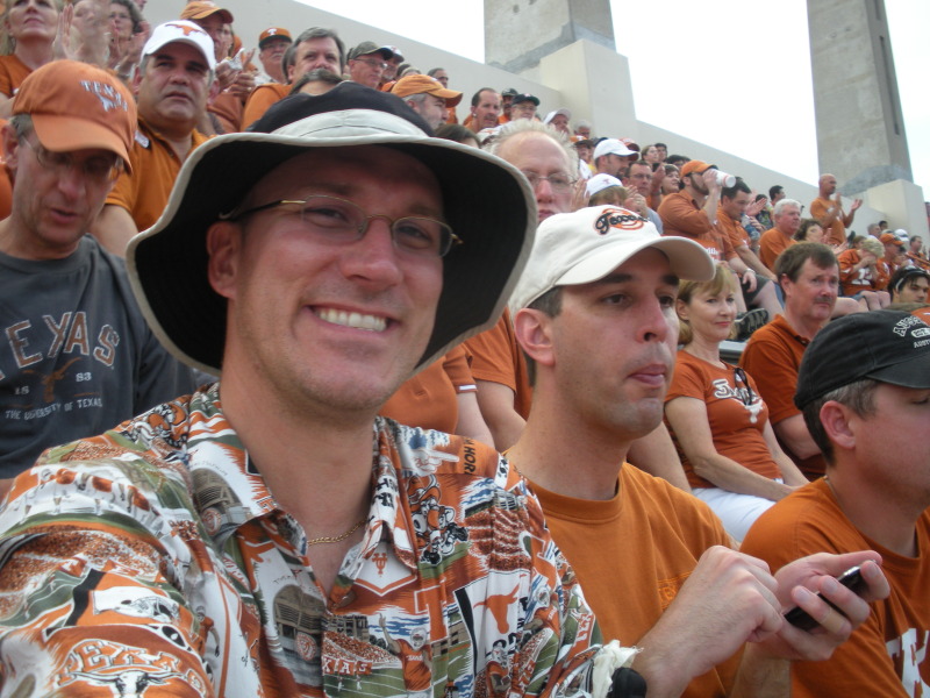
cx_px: 465
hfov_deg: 51.4
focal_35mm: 36
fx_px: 967
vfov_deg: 39.7
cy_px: 349
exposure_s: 1/54.3
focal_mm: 6.3
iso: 73
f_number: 3.5
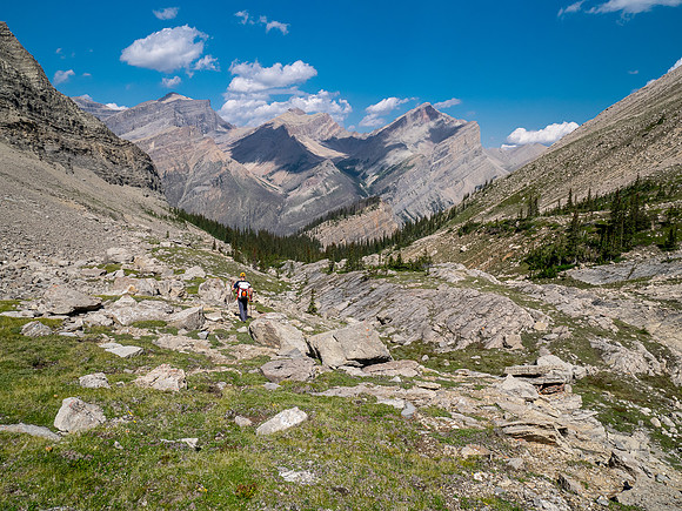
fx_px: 473
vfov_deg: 56.8
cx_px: 341
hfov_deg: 71.6
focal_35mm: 24
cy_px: 256
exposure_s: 1/400
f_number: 8
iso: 200
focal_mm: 12
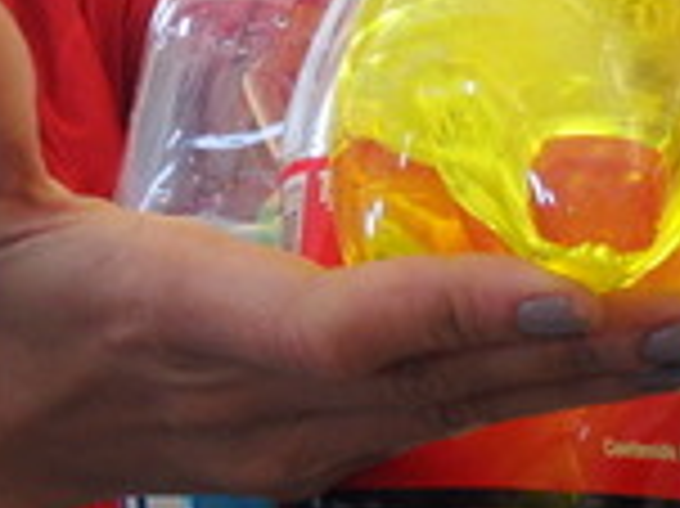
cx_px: 131
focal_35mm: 93
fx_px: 1825
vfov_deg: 15.5
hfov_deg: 20.8
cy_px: -47
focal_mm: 5
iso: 250
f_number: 3.9
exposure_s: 1/30
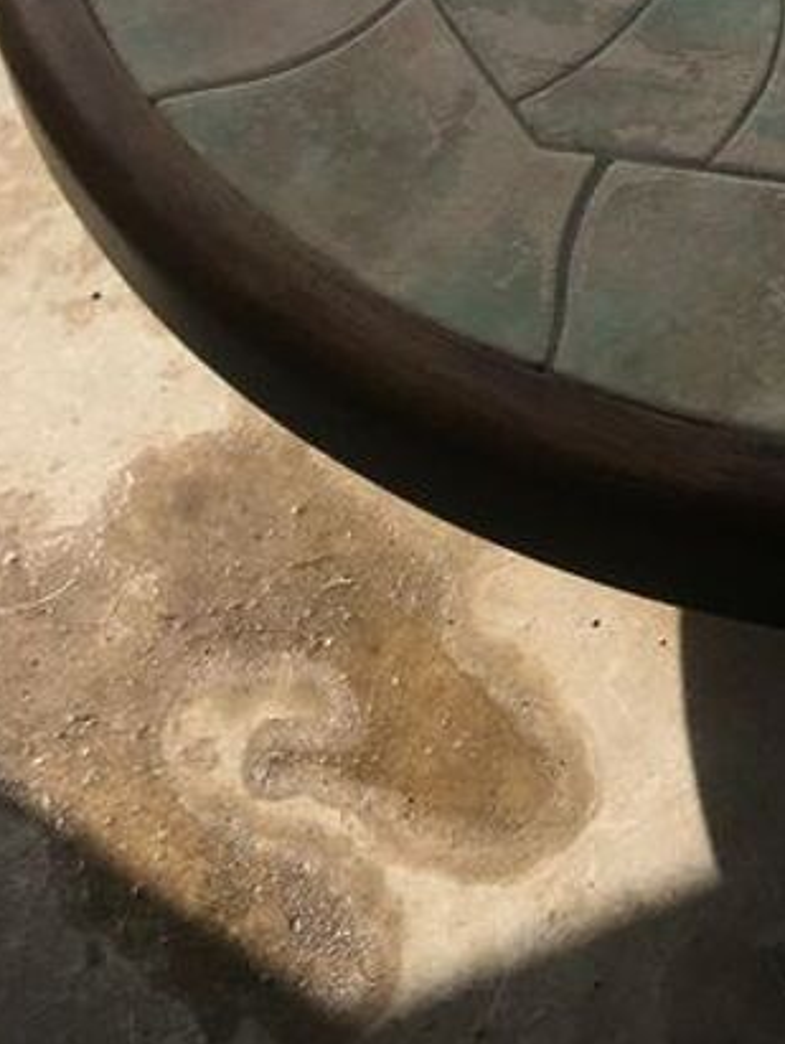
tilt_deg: -39.3
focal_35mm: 94
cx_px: 1214
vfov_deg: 18.7
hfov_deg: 14.6
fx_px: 2838
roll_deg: -4.4
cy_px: -453
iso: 25
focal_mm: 4.15
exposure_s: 1/2079
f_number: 2.2
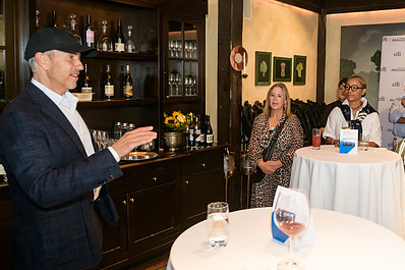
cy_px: 111
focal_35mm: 35
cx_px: 278
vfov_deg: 37.7
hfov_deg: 53.1
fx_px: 394
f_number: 3.2
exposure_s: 1/125
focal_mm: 24
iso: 1250
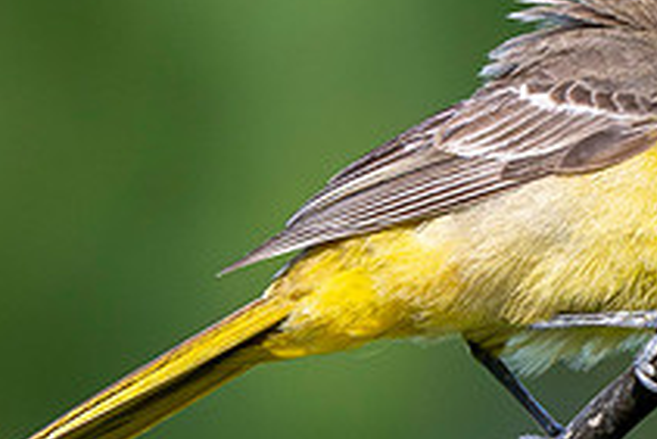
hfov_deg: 0.8
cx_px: 505
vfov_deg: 0.5
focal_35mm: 2624
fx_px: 47919
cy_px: 286
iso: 5600
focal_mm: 500
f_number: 11
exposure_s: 1/2000
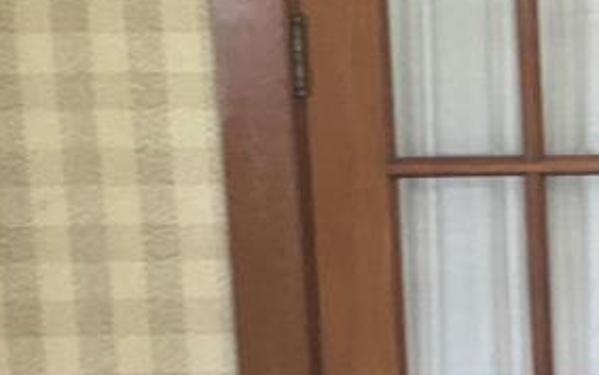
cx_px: 1063
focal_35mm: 119
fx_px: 1943
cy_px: 19
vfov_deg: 10.9
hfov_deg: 15.3
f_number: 2.4
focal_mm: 3.3
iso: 80
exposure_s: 1/30
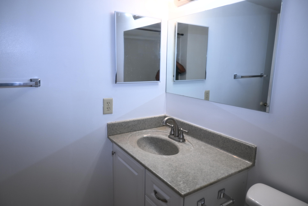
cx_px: 154
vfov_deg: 53.1
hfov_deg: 73.7
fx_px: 205
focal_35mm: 24
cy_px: 103
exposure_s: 1/30
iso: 100
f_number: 4.5
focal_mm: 16
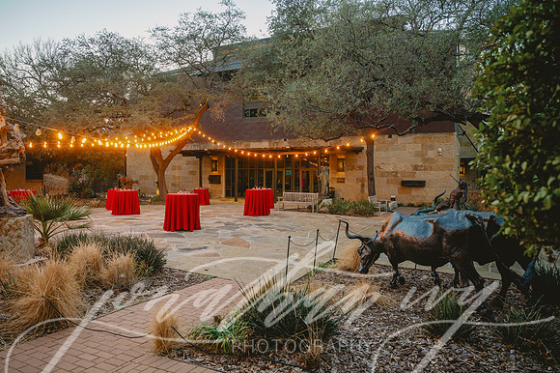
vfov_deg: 53.1
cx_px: 280
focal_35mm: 24
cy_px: 186
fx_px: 373
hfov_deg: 73.8
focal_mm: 24
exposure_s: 1/160
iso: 500
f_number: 3.5
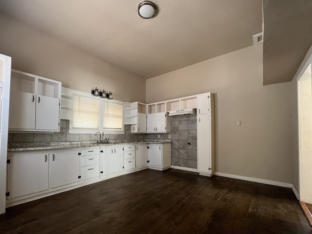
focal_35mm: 15
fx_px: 135
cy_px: 131
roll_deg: +0.0
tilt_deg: +1.9
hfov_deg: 98.1
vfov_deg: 81.4
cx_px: 148
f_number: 1.8
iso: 400
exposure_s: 1/60
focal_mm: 1.57
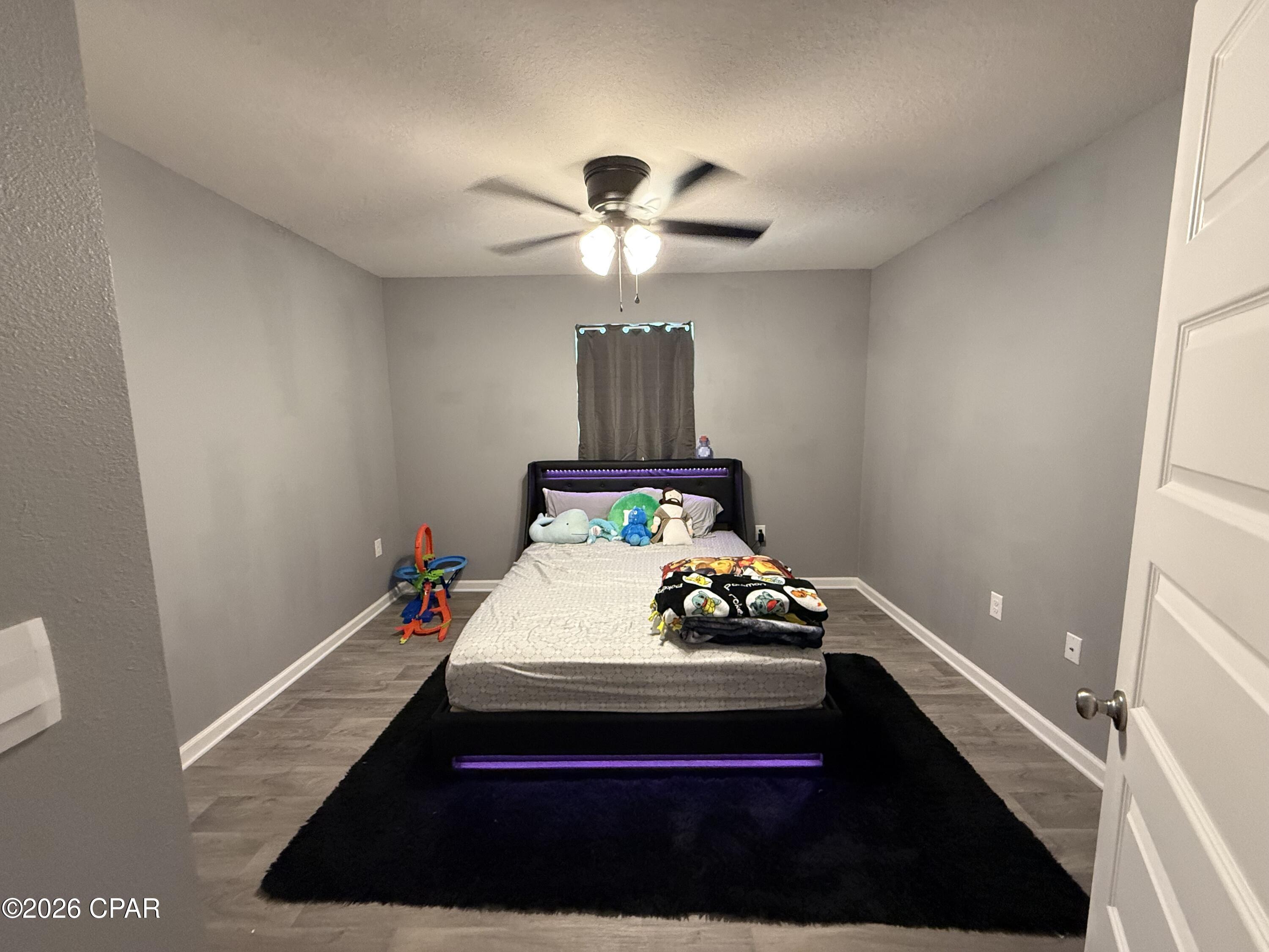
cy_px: 476
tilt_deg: -7.7
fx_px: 513
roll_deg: +0.3
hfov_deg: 102.1
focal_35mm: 14
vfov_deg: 85.7
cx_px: 634
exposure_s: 1/60
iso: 500
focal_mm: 2.22
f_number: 2.2
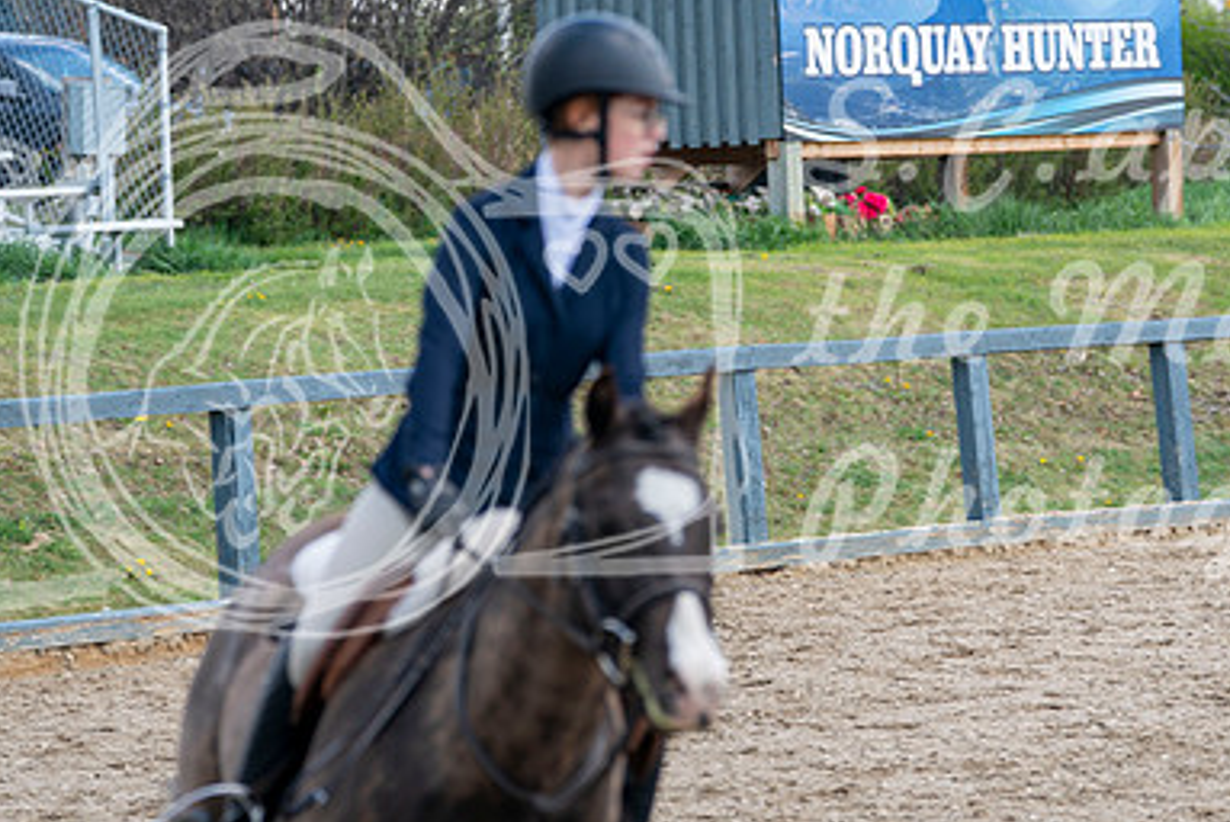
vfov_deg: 4.9
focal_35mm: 283
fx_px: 9676
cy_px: 329
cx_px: 739
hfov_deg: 7.3
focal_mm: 187
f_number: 5.6
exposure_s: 1/200
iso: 125
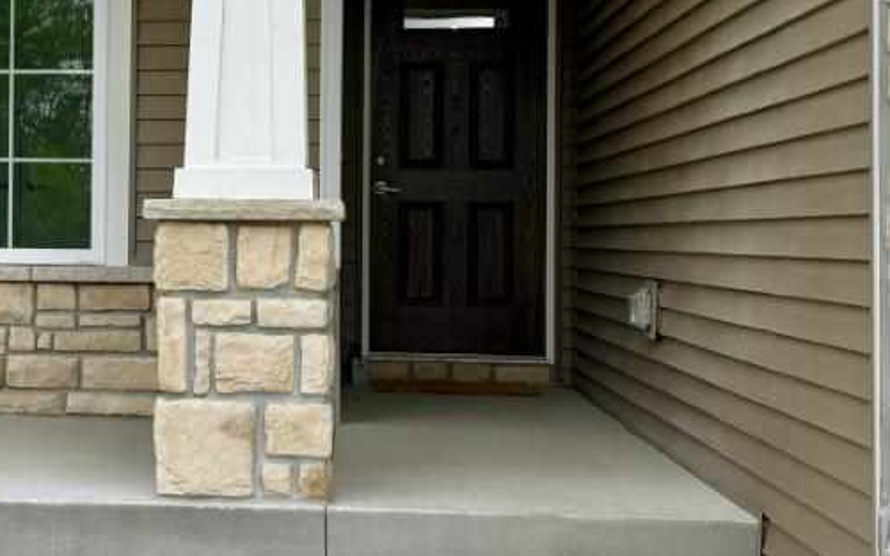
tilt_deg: +1.4
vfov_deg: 19.9
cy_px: 194
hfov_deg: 30.8
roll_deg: -0.4
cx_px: 179
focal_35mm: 65
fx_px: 1576
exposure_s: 1/1156
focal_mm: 6.76
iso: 80
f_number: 1.78
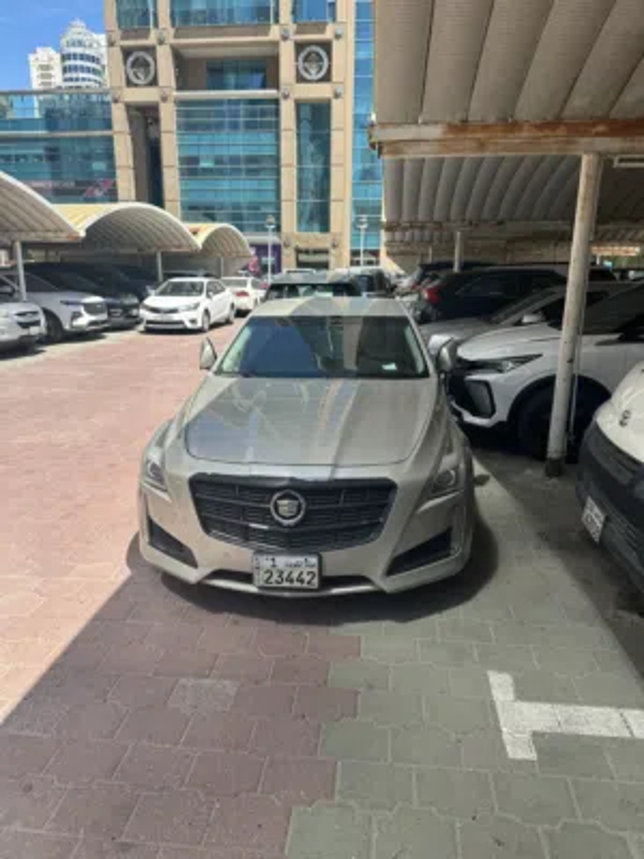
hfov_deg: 56.8
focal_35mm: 24
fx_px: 595
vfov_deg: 71.6
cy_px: 430
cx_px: 322
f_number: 1.78
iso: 80
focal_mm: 6.86
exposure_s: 1/2070
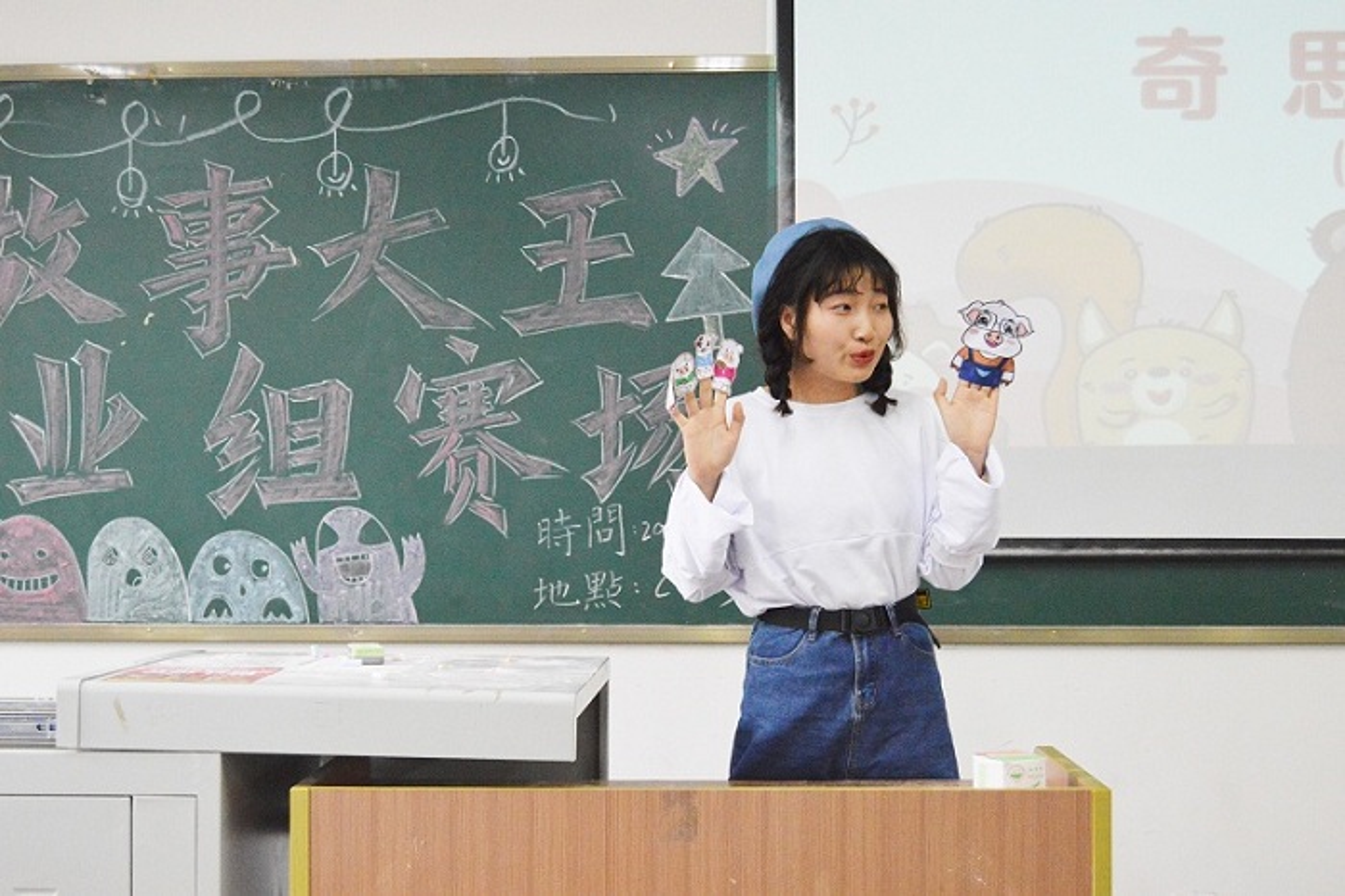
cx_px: 672
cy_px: 448
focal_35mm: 57
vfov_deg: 23.8
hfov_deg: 35.1
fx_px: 2128
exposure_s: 1/320
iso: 3200
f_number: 4.8
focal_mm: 38
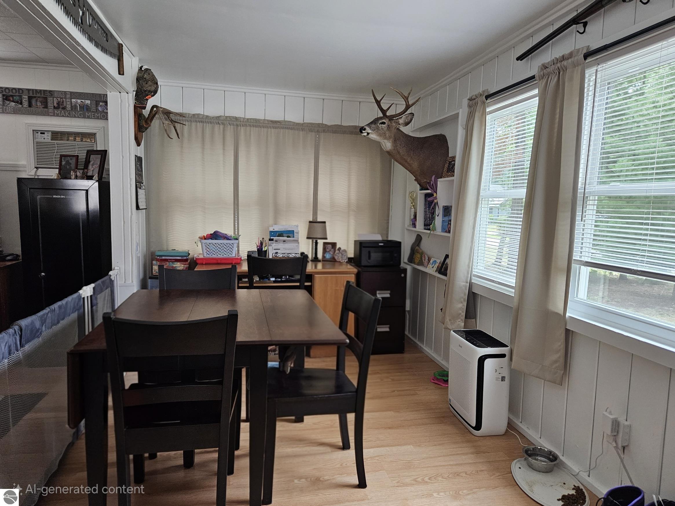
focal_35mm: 23
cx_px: 338
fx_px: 448
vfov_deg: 58.9
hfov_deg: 73.9
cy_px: 253
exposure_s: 1/120
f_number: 1.8
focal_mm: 5.4
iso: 400
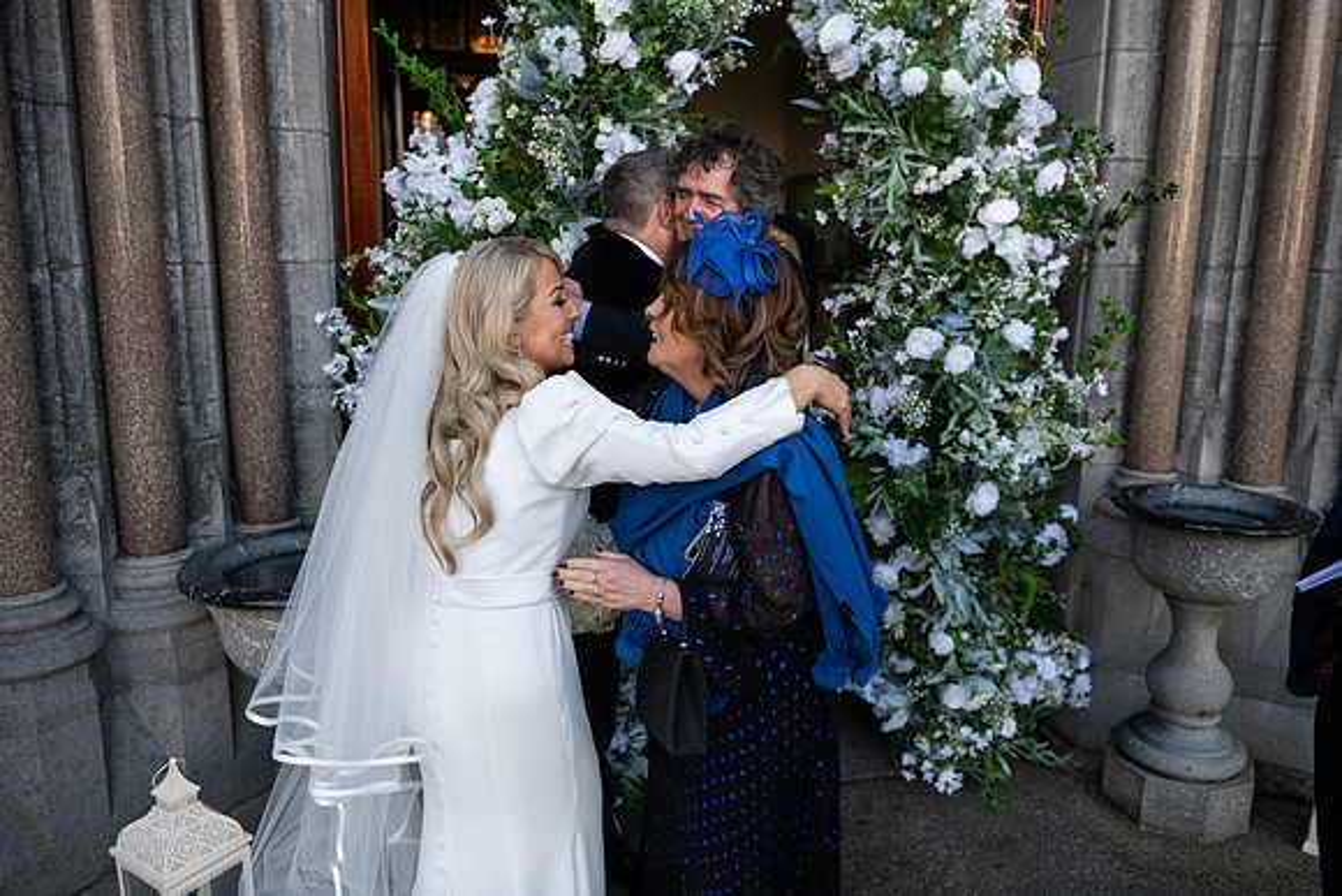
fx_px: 1007
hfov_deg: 67.4
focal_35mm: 27
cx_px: 671
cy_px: 448
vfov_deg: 48.0
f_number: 3.5
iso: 500
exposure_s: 1/1600
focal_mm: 27
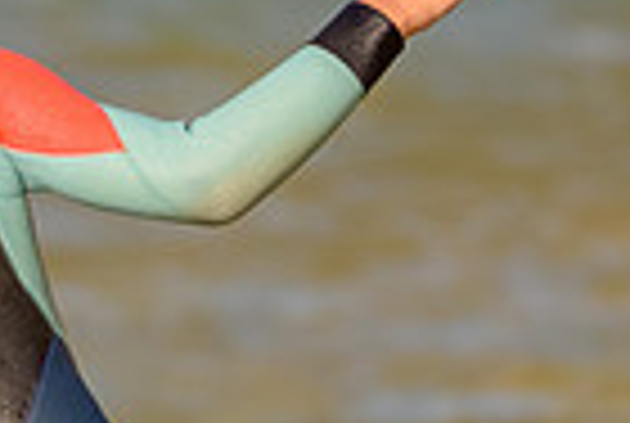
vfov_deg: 0.5
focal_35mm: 2718
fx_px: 47666
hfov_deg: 0.8
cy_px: 836
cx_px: -123
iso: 320
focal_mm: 500
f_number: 5.6
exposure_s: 1/2000
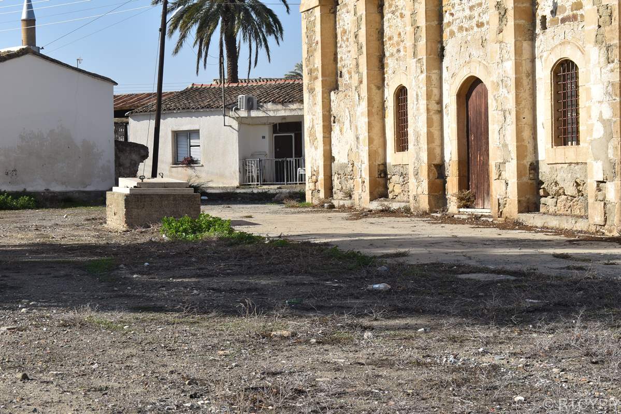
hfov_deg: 24.6
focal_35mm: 82
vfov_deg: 16.6
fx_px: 1423
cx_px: 310
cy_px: 207
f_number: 9
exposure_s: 1/320
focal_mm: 55
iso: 100
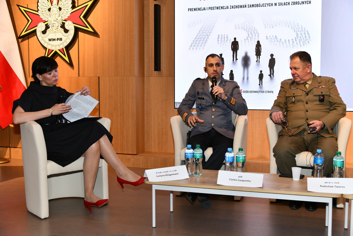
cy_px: 118
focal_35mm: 38
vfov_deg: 35.1
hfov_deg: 50.7
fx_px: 373
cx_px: 176
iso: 560
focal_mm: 38
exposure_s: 1/60
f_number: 5
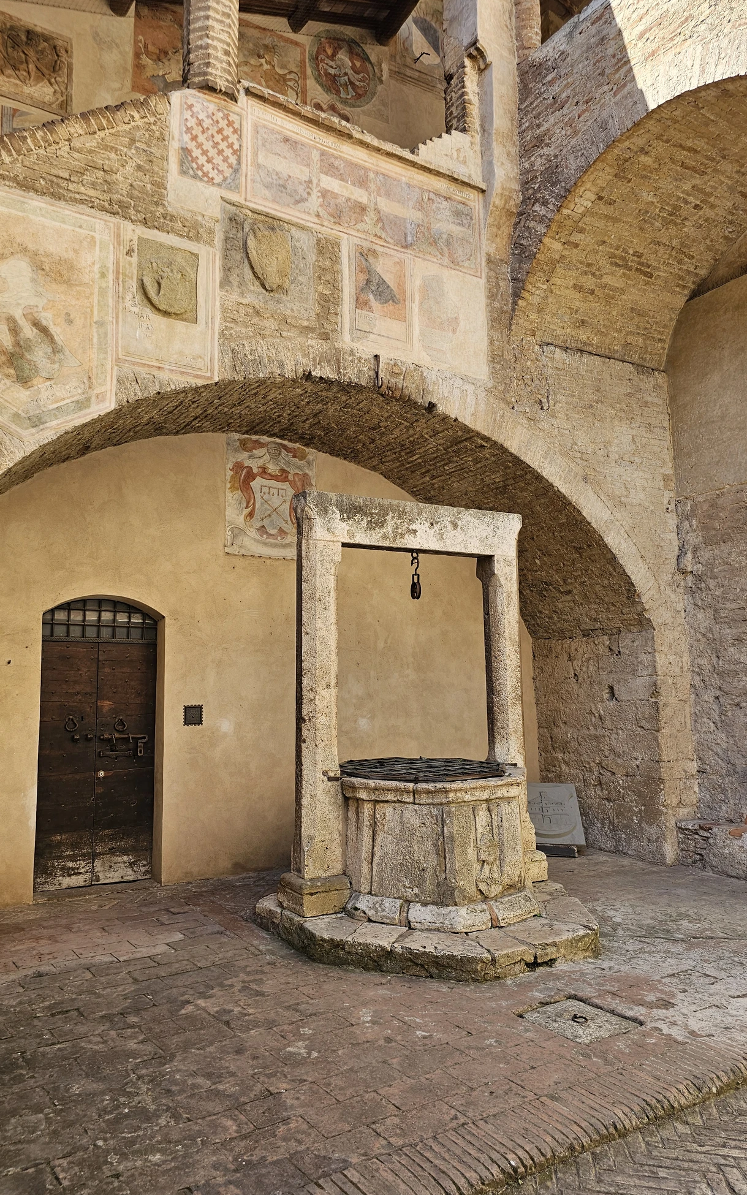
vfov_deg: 72.5
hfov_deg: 49.1
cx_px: 322
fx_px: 814
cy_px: 596
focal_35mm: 25
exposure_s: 1/180
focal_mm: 6.3
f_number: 1.7
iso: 25
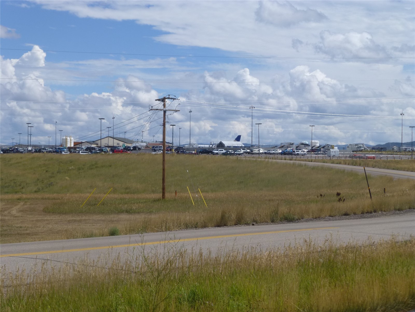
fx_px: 1079
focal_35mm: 90
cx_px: 208
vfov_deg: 16.4
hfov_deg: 21.8
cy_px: 156
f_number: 5.2
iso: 100
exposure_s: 1/1000
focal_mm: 16.1
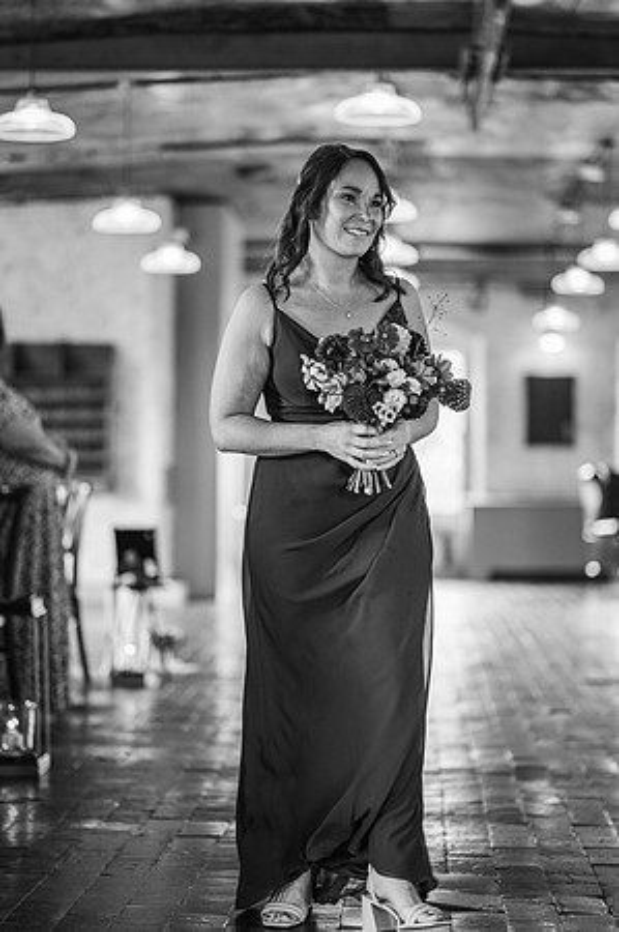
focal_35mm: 85
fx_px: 2197
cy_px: 466
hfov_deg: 16.0
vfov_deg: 23.9
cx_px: 310
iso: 900
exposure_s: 1/200
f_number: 2
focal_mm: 85
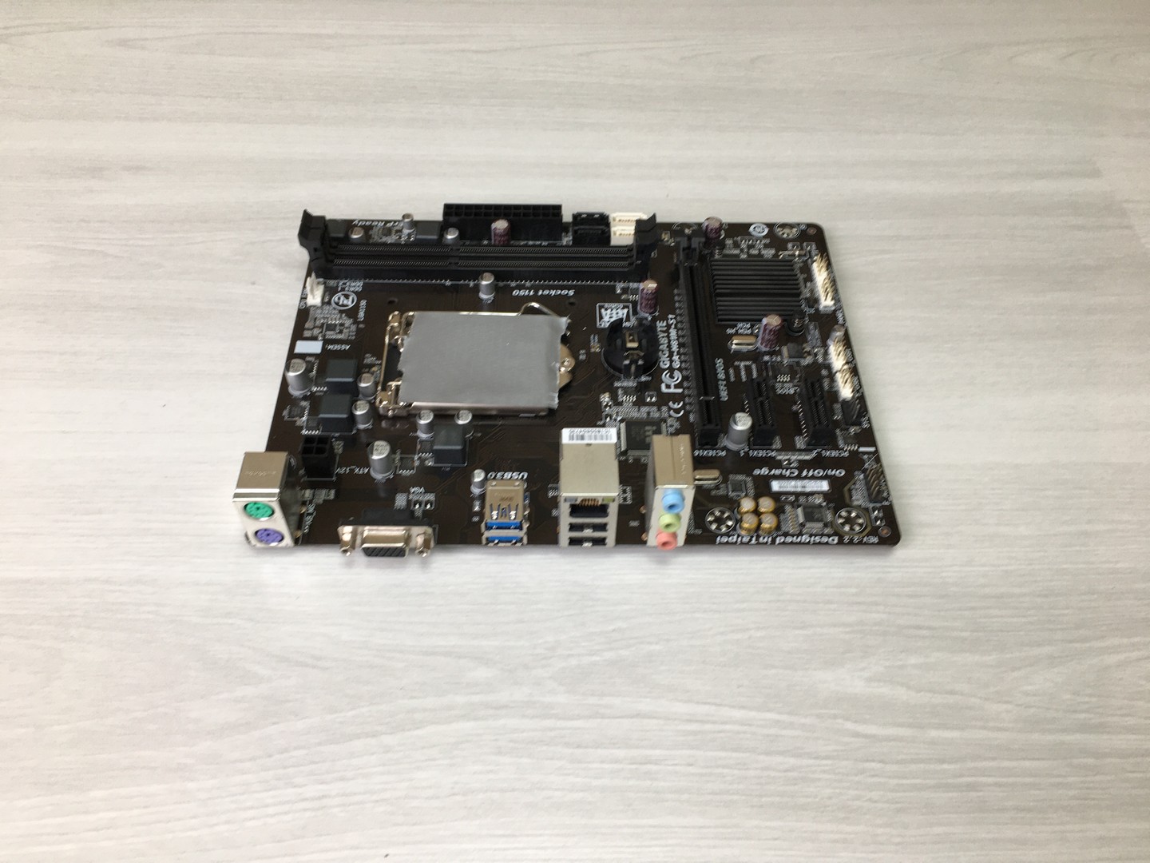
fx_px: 963
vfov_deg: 48.2
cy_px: 432
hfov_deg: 61.7
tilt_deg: -51.3
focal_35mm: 29
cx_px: 575
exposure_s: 1/50
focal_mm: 4.15
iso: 32
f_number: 2.2
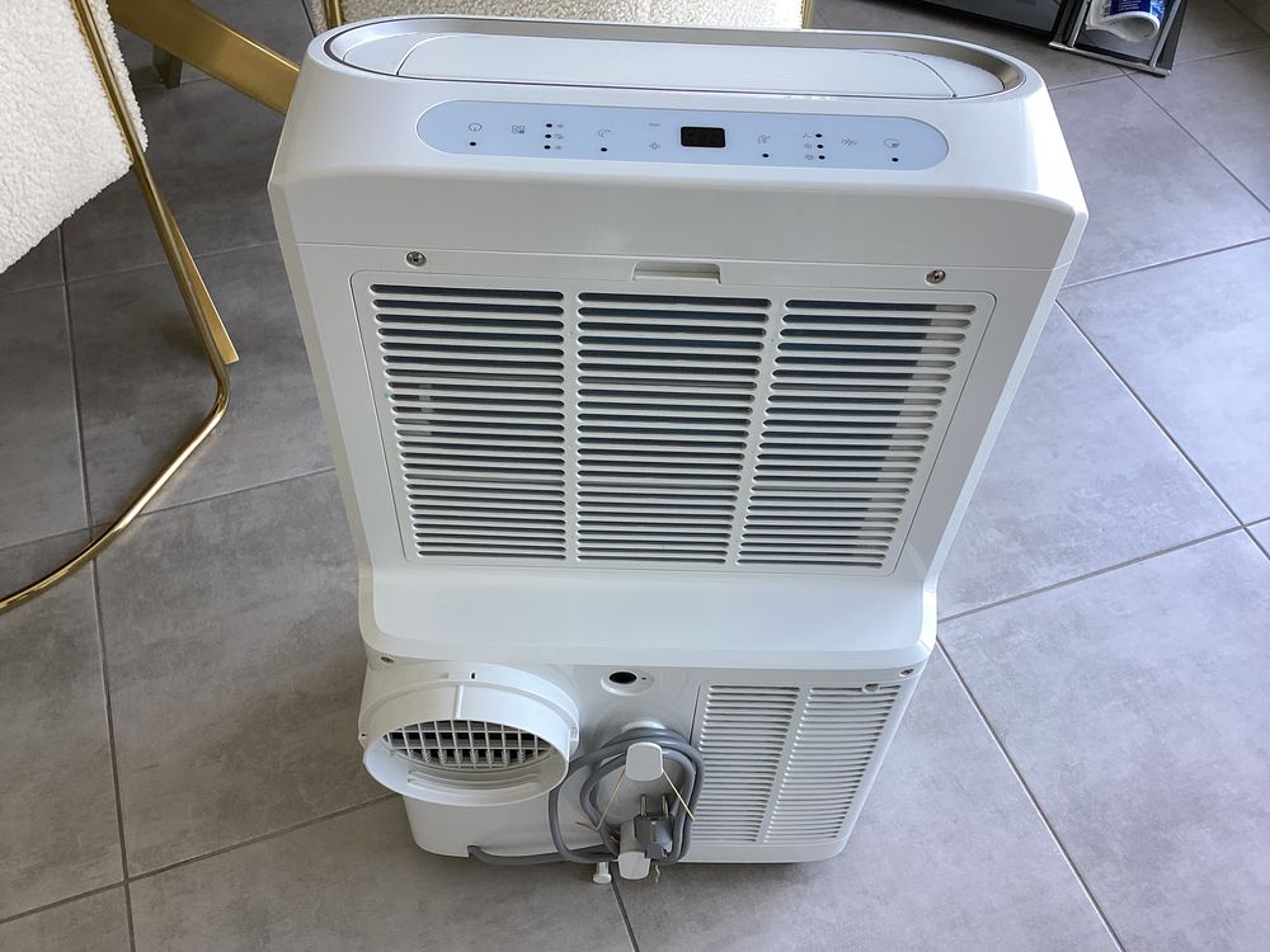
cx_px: 635
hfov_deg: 58.4
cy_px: 476
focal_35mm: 31
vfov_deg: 45.4
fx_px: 1137
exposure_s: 1/60
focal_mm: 3.3
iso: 50
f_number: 2.4
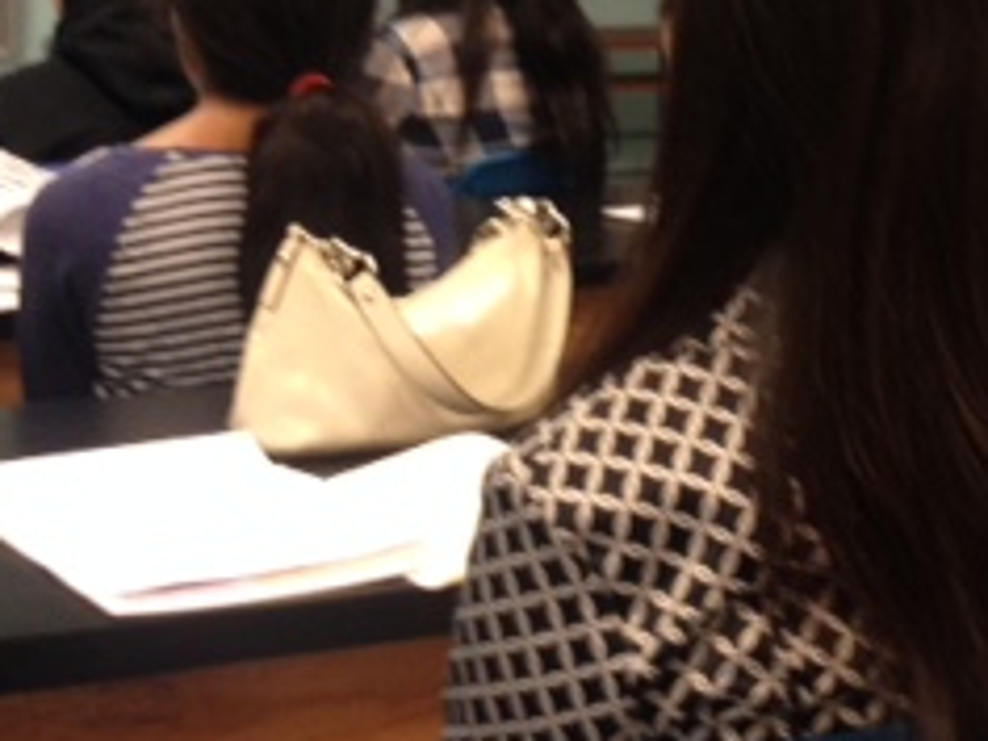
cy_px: -151
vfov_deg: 15.0
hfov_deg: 20.6
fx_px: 2711
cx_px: 682
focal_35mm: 95
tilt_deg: -1.6
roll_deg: -1.3
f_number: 2.4
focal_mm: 4.28
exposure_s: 1/20
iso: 100
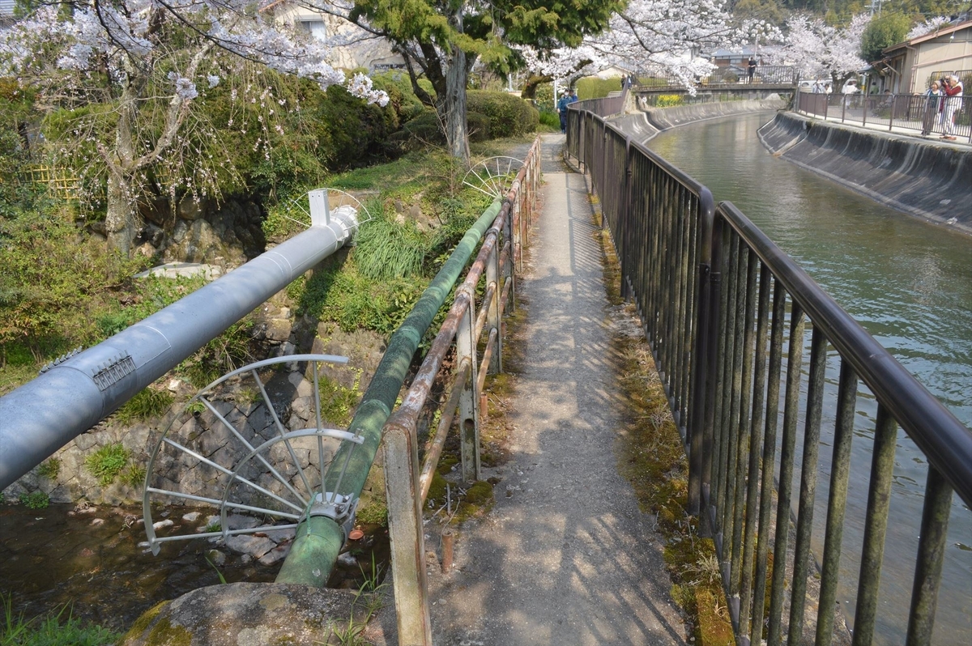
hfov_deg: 67.4
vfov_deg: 47.9
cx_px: 486
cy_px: 323
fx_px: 728
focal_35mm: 27
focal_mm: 18
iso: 400
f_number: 9
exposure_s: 1/320
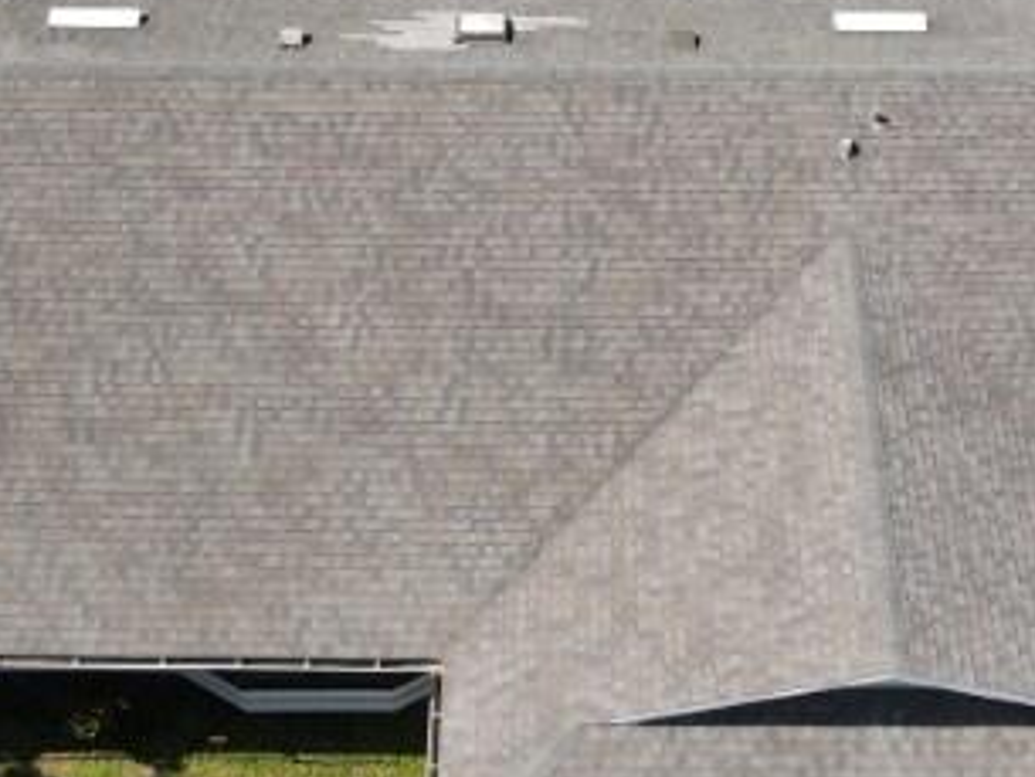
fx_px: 1884
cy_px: 261
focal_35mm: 63
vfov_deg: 23.2
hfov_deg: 30.7
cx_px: 502
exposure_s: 1/40
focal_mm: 4.5
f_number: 2.8
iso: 100
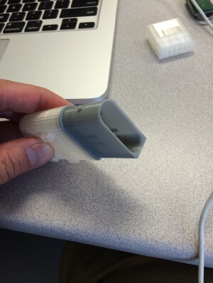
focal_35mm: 30
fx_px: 246
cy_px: 142
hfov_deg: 46.8
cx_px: 106
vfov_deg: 60.0
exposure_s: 1/30
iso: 64
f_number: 2.2
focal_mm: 4.12
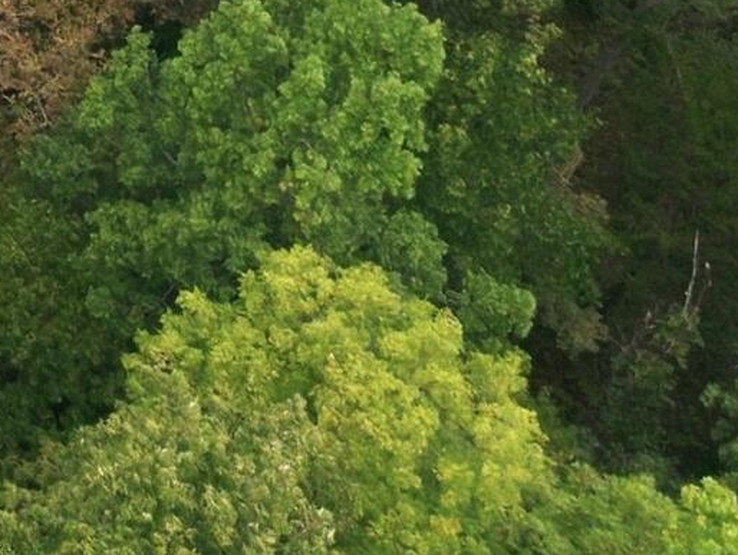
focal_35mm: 140
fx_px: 2986
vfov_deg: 9.1
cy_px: -955
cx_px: -1164
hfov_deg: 11.2
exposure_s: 1/640
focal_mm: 8.7
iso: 100
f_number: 1.8
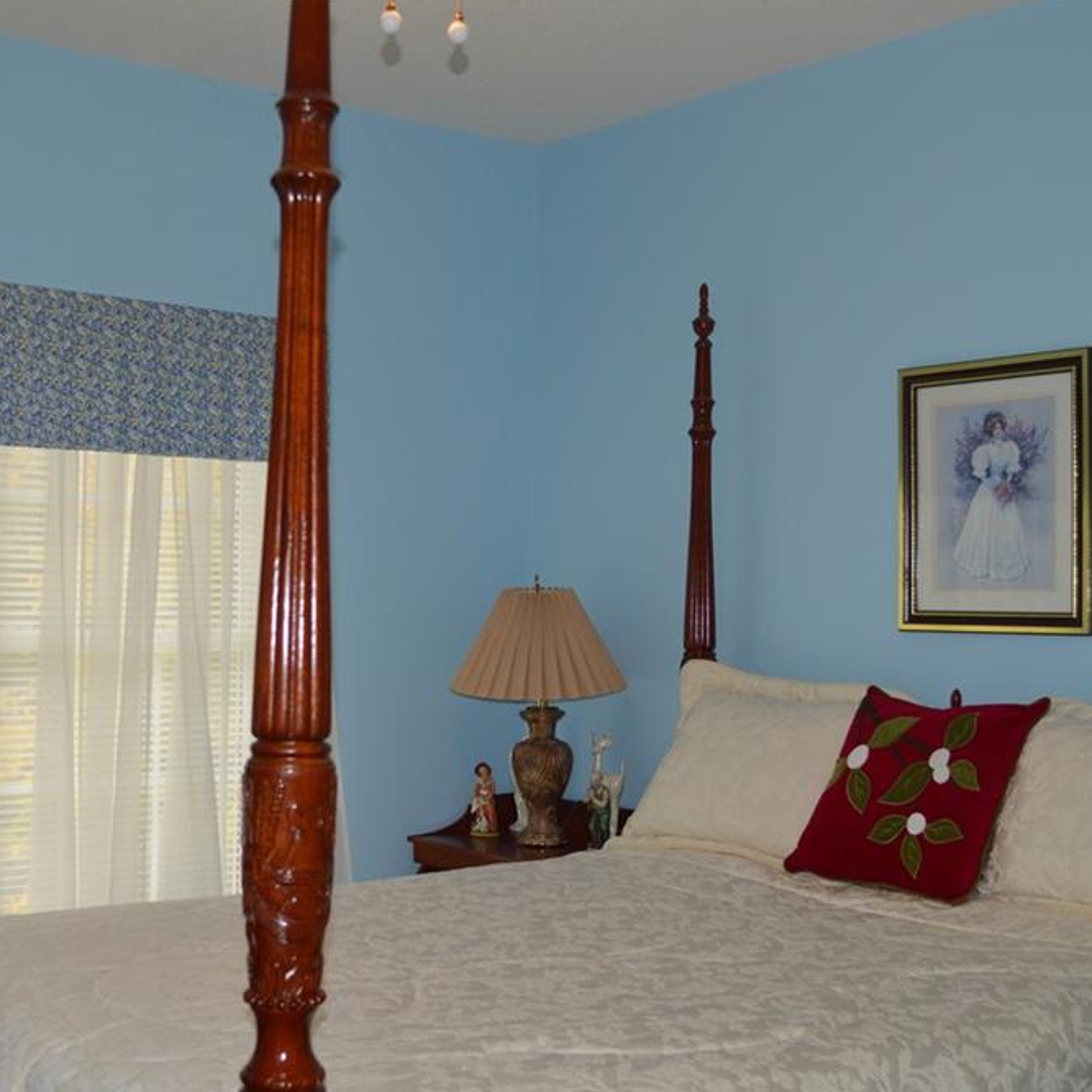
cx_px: 454
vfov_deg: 36.1
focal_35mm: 47
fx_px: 1677
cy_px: 553
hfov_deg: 36.0
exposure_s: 1/100
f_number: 4
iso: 400
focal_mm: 24
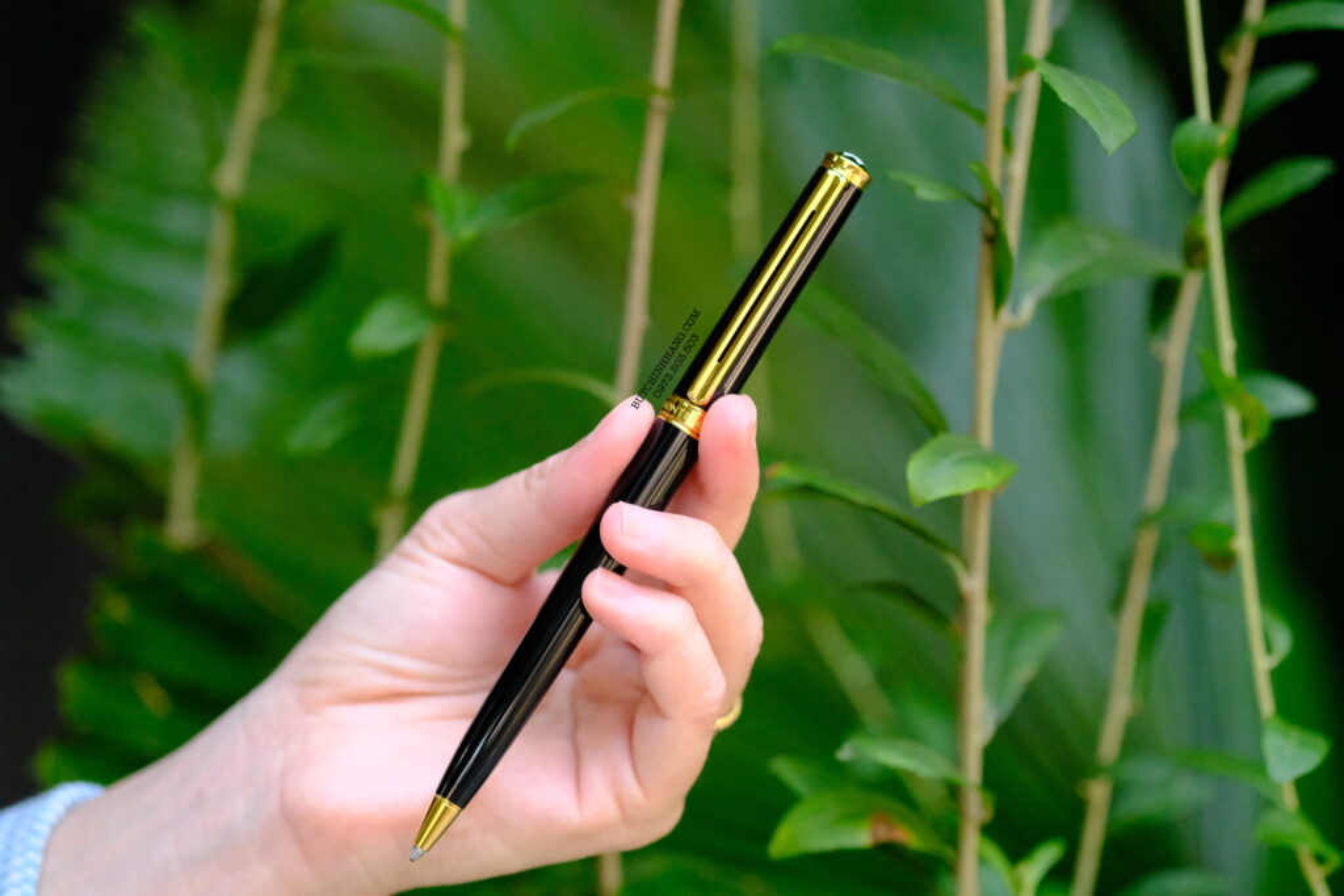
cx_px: 672
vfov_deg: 15.2
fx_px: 3360
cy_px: 448
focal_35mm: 90
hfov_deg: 22.6
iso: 6400
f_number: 2.8
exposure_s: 1/3200
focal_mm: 60
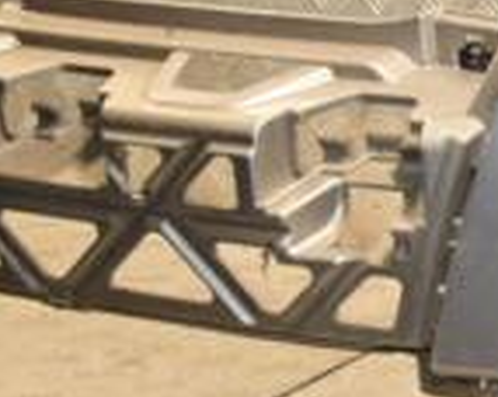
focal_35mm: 148
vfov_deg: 10.4
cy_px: 125
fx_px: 2178
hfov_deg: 11.7
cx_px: 982
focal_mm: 25
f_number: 7.1
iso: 800
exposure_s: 1/200
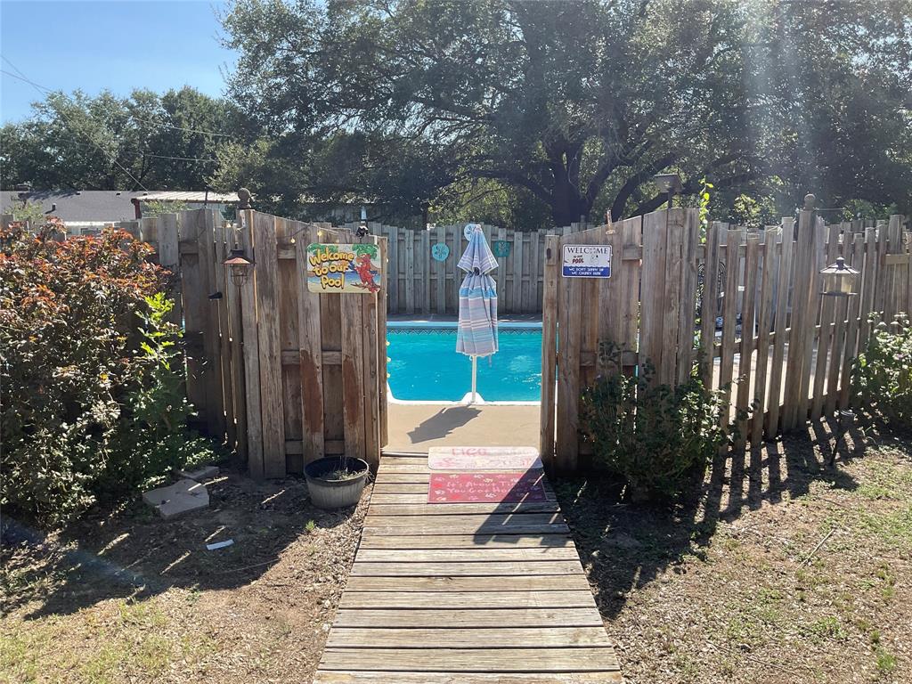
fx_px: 764
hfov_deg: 61.7
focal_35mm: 29
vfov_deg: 48.2
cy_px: 342
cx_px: 456
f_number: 1.8
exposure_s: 1/997
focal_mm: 3
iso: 16
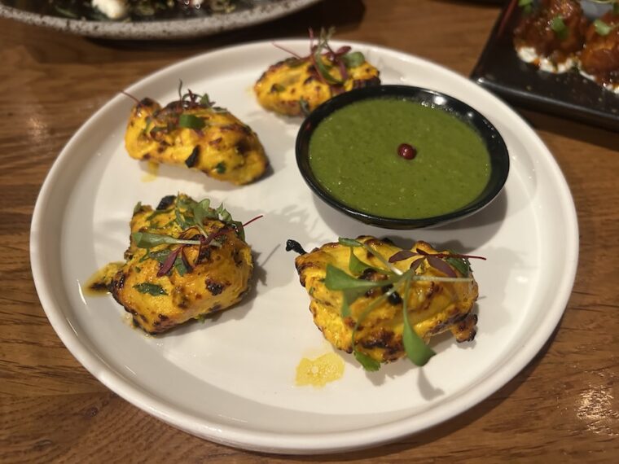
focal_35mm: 26
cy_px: 232
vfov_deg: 53.1
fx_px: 465
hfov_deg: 67.3
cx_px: 310
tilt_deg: -49.6
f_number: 1.5
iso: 500
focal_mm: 5.7
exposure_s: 1/50
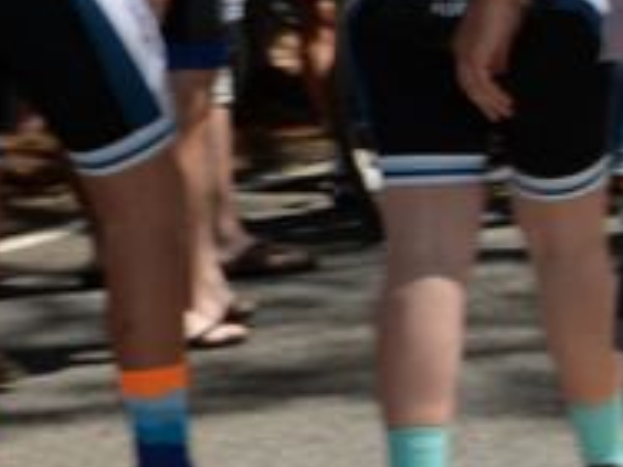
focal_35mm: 233
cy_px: 278
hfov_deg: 8.0
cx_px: 1316
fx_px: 4193
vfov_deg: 6.4
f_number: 10
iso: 200
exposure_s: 1/250
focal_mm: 38
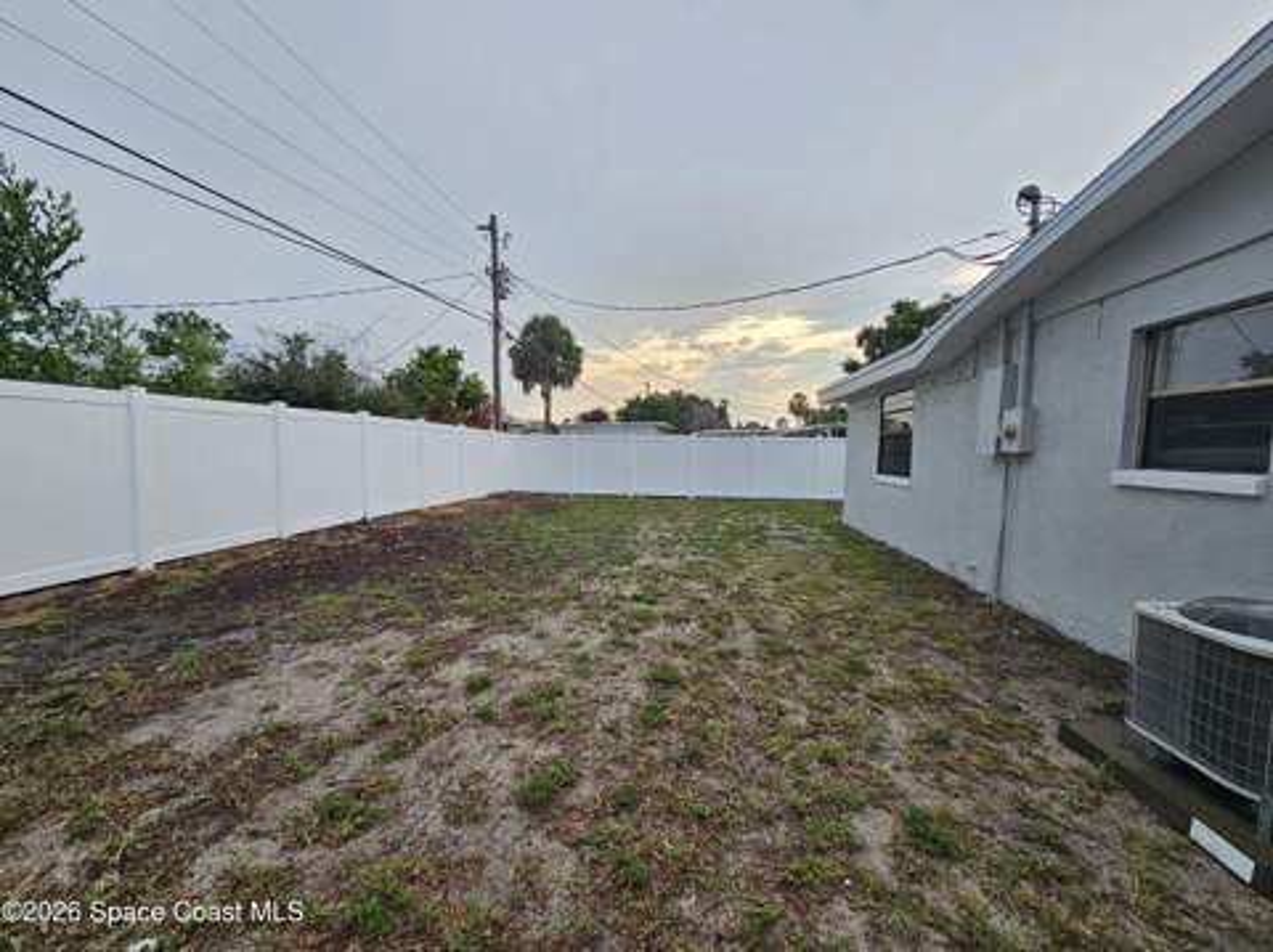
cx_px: 636
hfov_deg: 106.2
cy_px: 476
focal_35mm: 13
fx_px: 478
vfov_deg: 89.8
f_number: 2.2
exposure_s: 1/417
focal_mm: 2.2
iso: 50
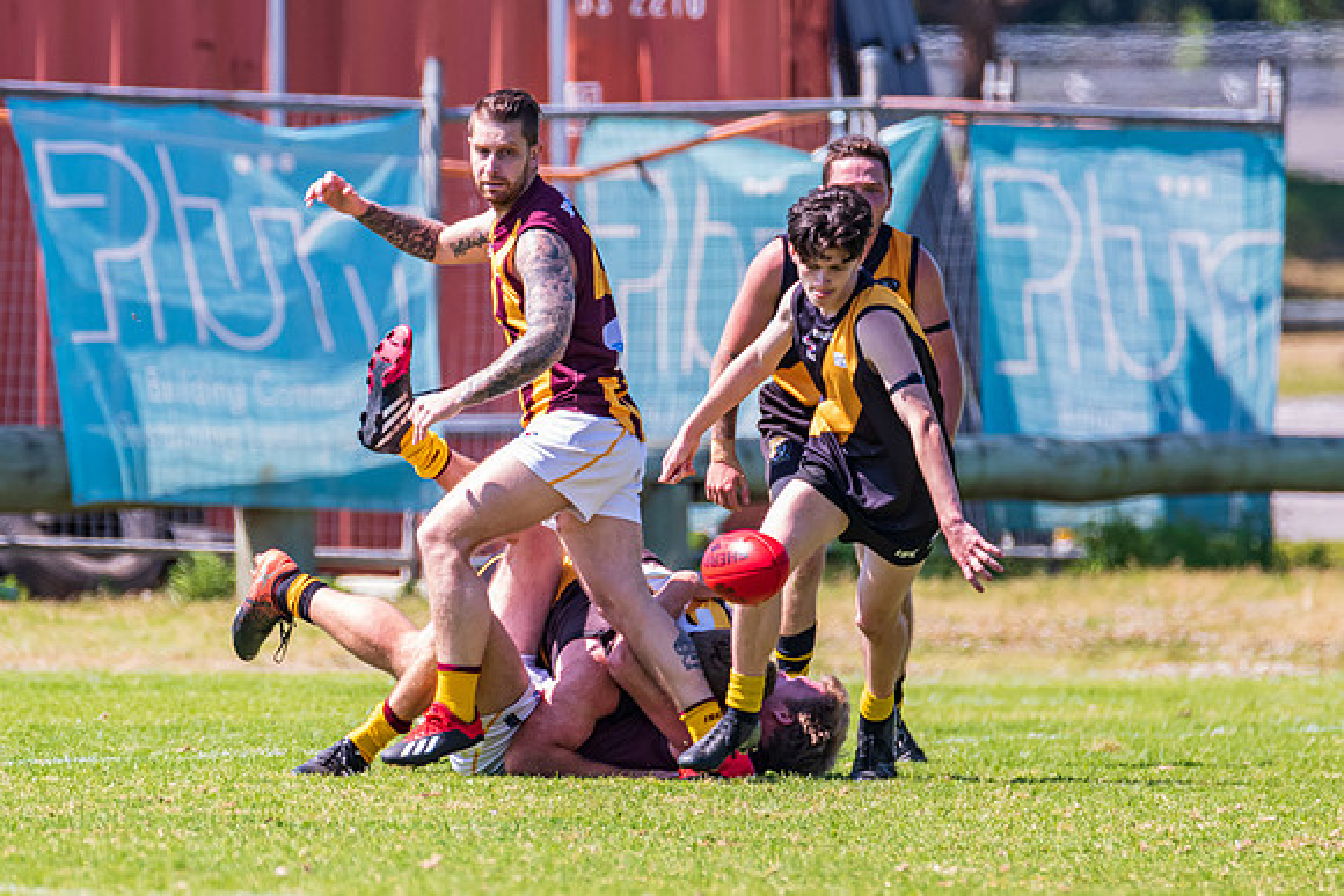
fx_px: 39123
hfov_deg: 2.0
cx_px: 508
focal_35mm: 1048
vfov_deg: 1.3
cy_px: 521
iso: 800
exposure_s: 1/1000
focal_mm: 600
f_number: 8
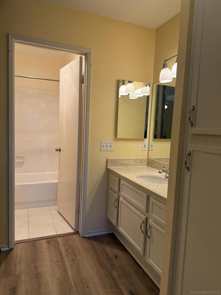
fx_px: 204
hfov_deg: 56.8
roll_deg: -2.4
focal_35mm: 24
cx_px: 110
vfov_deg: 71.6
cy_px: 148
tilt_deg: -5.1
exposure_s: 1/238
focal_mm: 6.76
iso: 125
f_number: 1.78
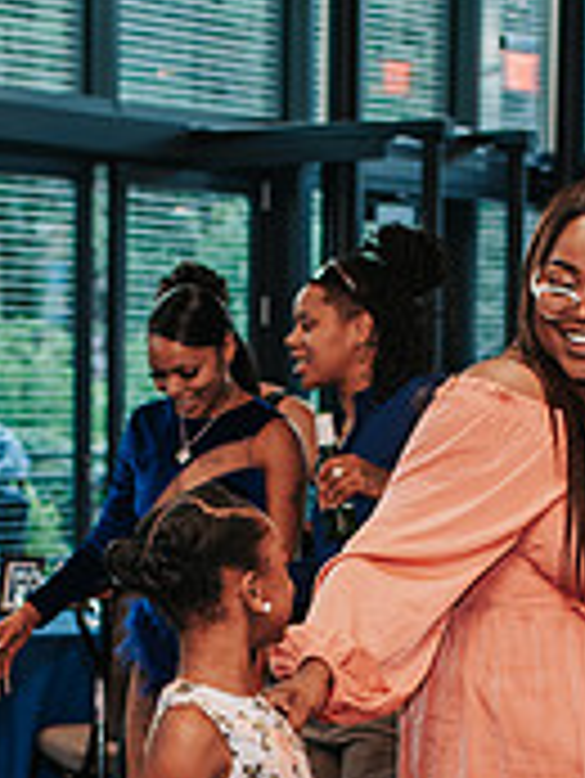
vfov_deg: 13.7
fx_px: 3173
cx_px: 286
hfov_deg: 10.5
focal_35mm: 141
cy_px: 889
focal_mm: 35
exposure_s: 1/160
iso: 450
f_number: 2.8
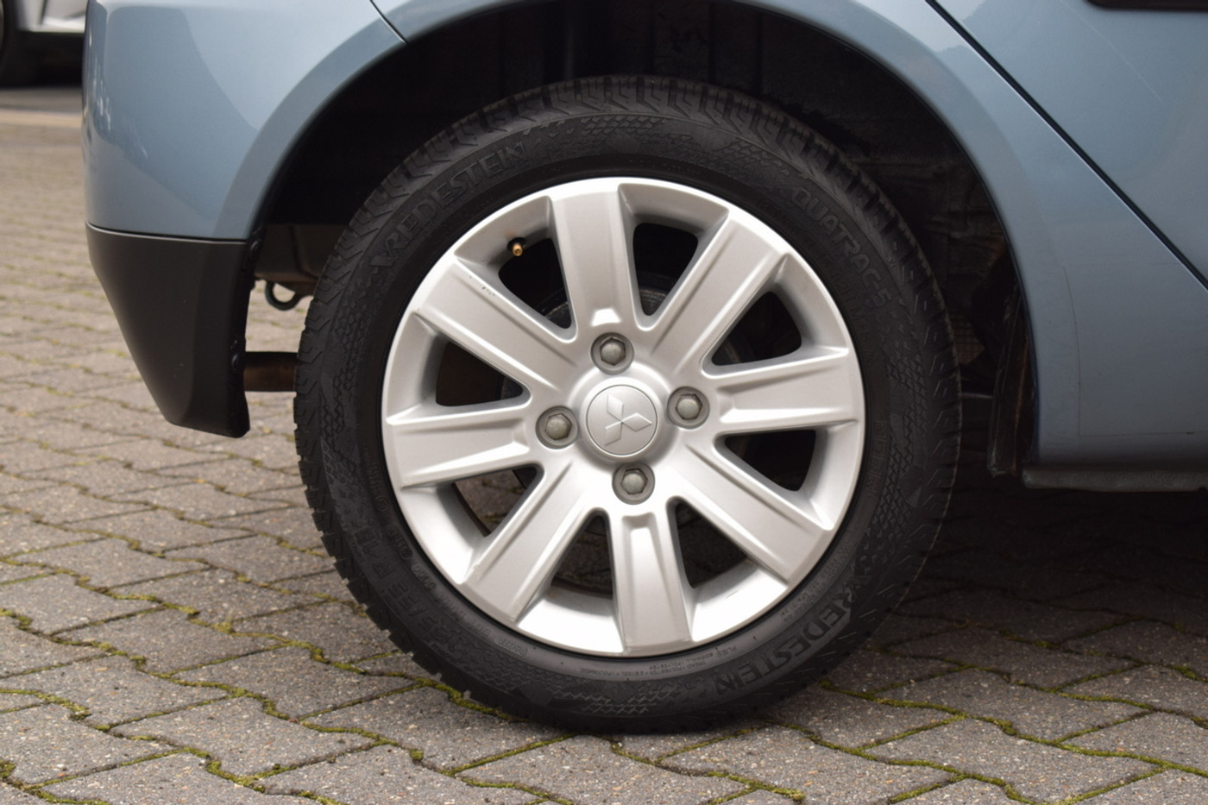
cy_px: 402
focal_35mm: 78
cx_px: 604
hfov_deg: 26.0
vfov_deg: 17.5
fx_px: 2617
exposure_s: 1/250
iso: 400
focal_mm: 52
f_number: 8
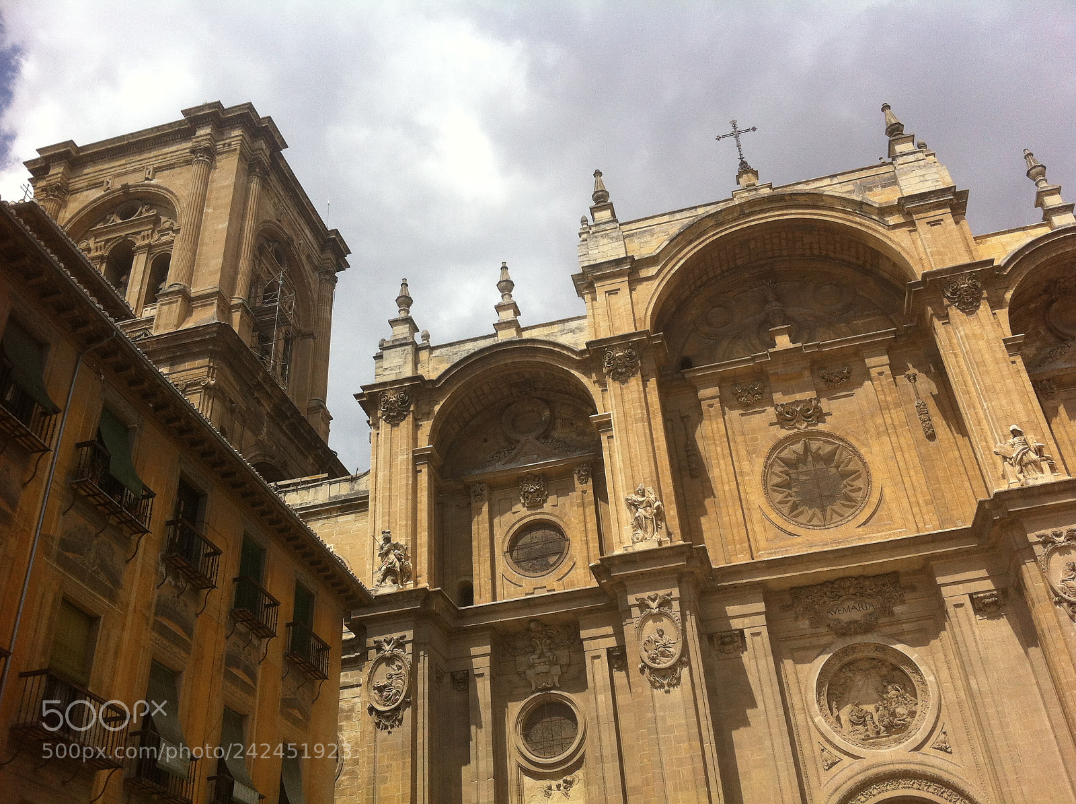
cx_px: 538
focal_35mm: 35
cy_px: 402
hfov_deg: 52.7
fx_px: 1086
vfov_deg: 40.6
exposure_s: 1/1508
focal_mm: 3.85
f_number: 2.8
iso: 80
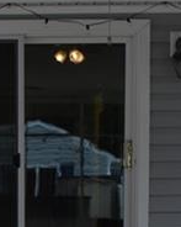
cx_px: -70
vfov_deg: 12.8
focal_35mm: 141
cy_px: 366
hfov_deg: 10.6
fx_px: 945
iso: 280
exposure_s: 1/250
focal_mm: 18
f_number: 8
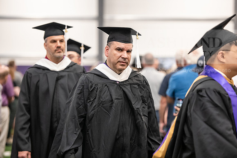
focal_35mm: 135
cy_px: 79
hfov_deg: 15.2
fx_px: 889
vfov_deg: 10.2
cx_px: 118
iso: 3200
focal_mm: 135
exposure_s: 1/200
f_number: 3.2
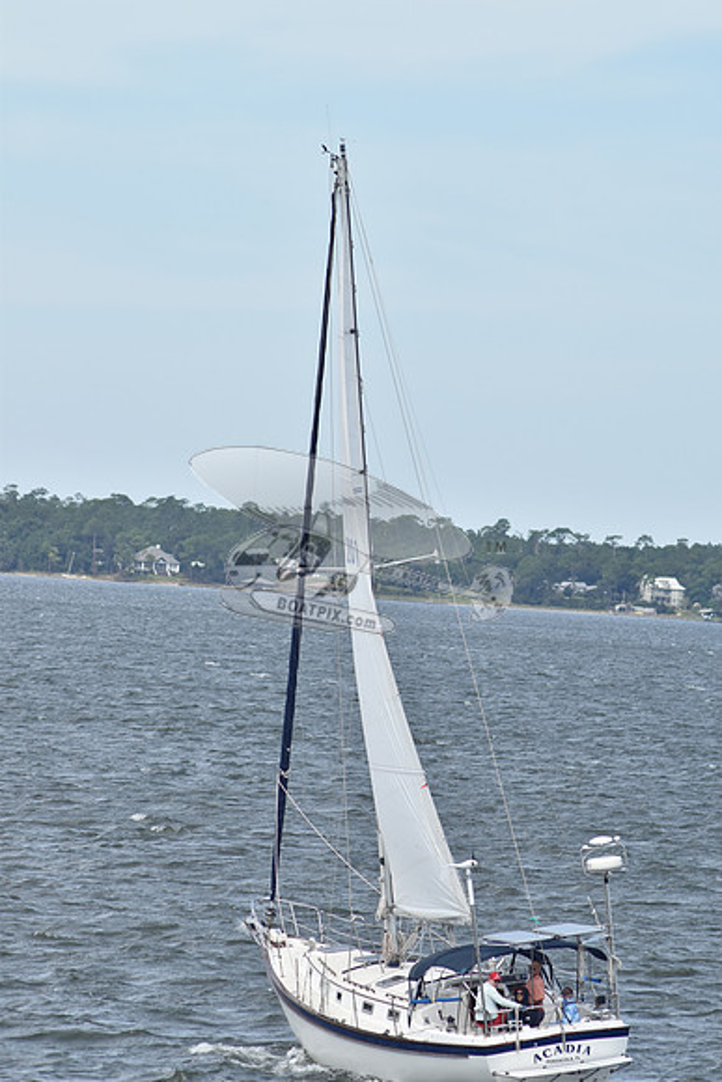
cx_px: 361
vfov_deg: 6.9
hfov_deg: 4.6
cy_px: 541
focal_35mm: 300
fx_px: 9019
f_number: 8
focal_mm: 200
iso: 400
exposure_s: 1/1000
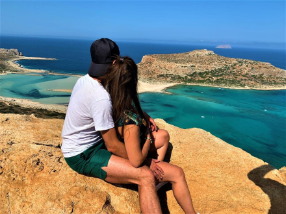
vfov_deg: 53.1
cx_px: 143
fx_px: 215
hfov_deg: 67.3
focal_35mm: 26
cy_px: 107
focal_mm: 4.25
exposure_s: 1/3650
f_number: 1.8
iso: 25
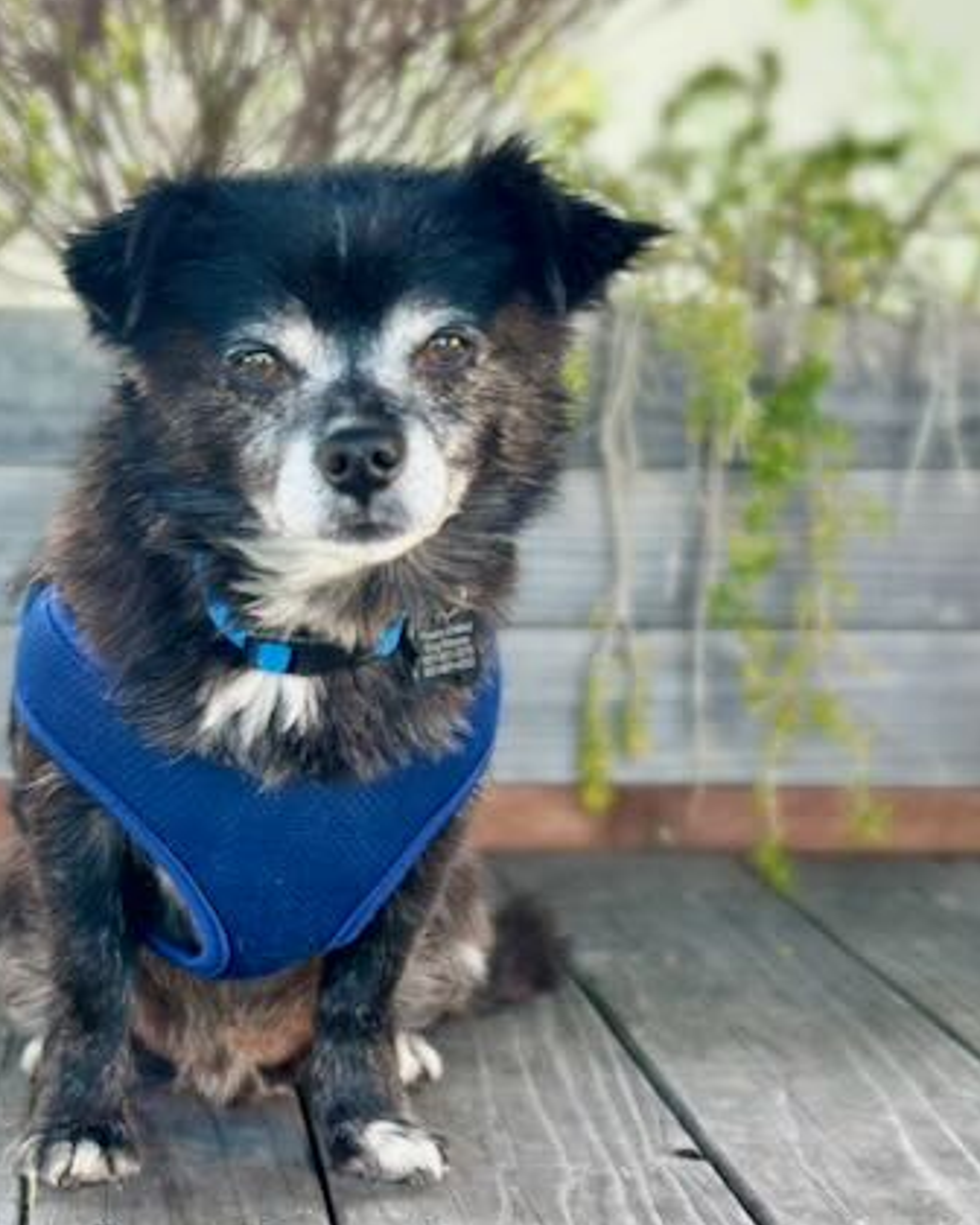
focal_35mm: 67
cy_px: 586
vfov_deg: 28.3
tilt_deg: -5.9
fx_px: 2429
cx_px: 251
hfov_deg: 22.6
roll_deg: -2.1
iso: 80
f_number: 1.78
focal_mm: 6.86
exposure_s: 1/293
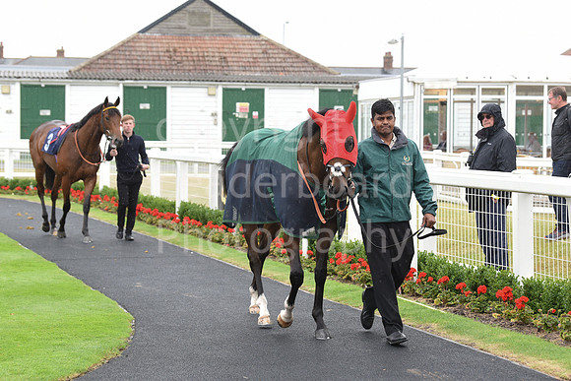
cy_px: 190
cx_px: 286
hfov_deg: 21.5
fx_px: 1507
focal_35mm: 95
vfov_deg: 14.4
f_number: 5
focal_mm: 95
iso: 1000
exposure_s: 1/640
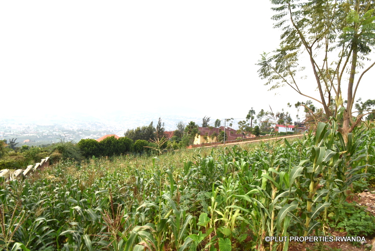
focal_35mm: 15
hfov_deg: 100.3
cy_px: 126
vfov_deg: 77.4
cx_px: 188
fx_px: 156
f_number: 22
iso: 100
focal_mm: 10
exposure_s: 1/13
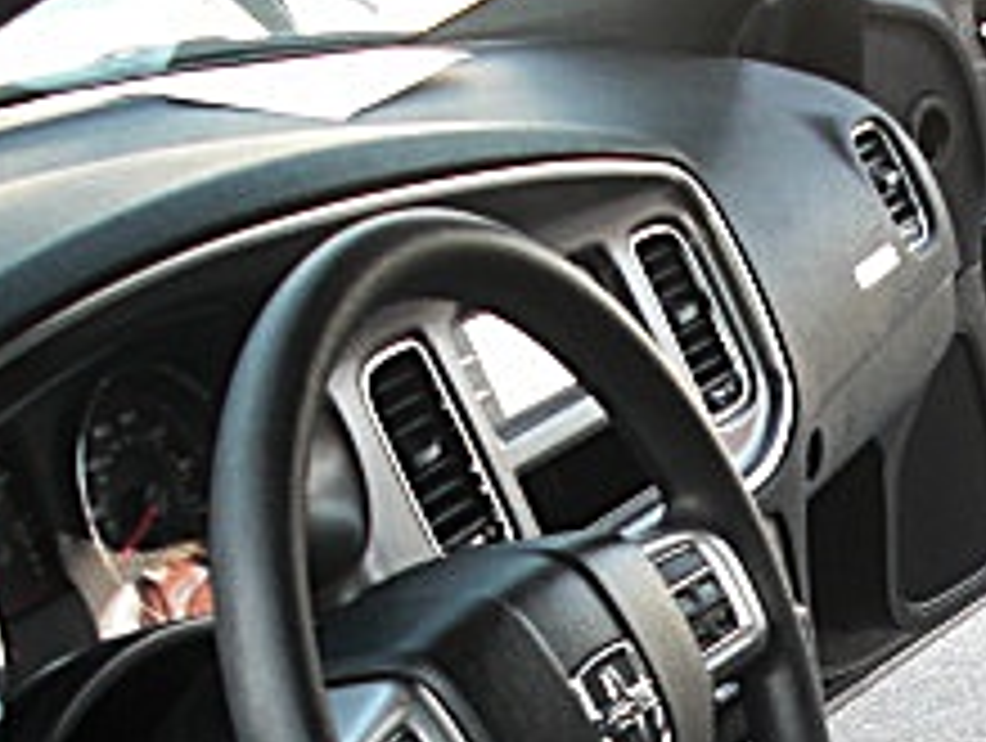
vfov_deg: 13.6
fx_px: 2996
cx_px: 959
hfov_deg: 18.3
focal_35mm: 105
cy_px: 980
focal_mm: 6.3
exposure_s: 1/80
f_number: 2.8
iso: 100
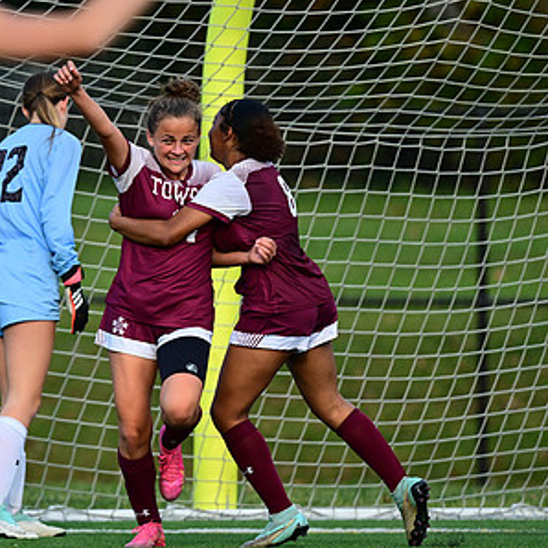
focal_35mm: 827
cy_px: 284
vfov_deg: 2.1
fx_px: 14812
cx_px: 199
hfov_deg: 2.1
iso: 1400
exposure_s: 1/2000
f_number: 5.6
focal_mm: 500
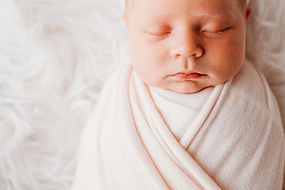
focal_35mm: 43
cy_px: 74
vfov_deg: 31.1
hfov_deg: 44.6
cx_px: 195
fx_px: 340
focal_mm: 24
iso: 80
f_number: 2.5
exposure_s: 1/200
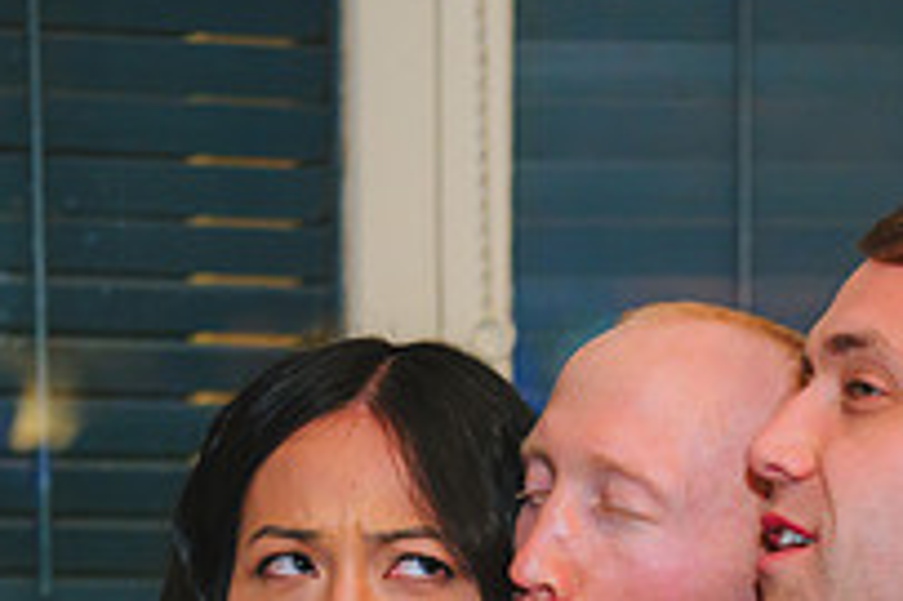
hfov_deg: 14.2
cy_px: 832
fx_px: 3584
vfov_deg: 9.4
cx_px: 774
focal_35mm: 143
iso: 2000
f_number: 2.8
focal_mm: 50
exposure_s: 1/80
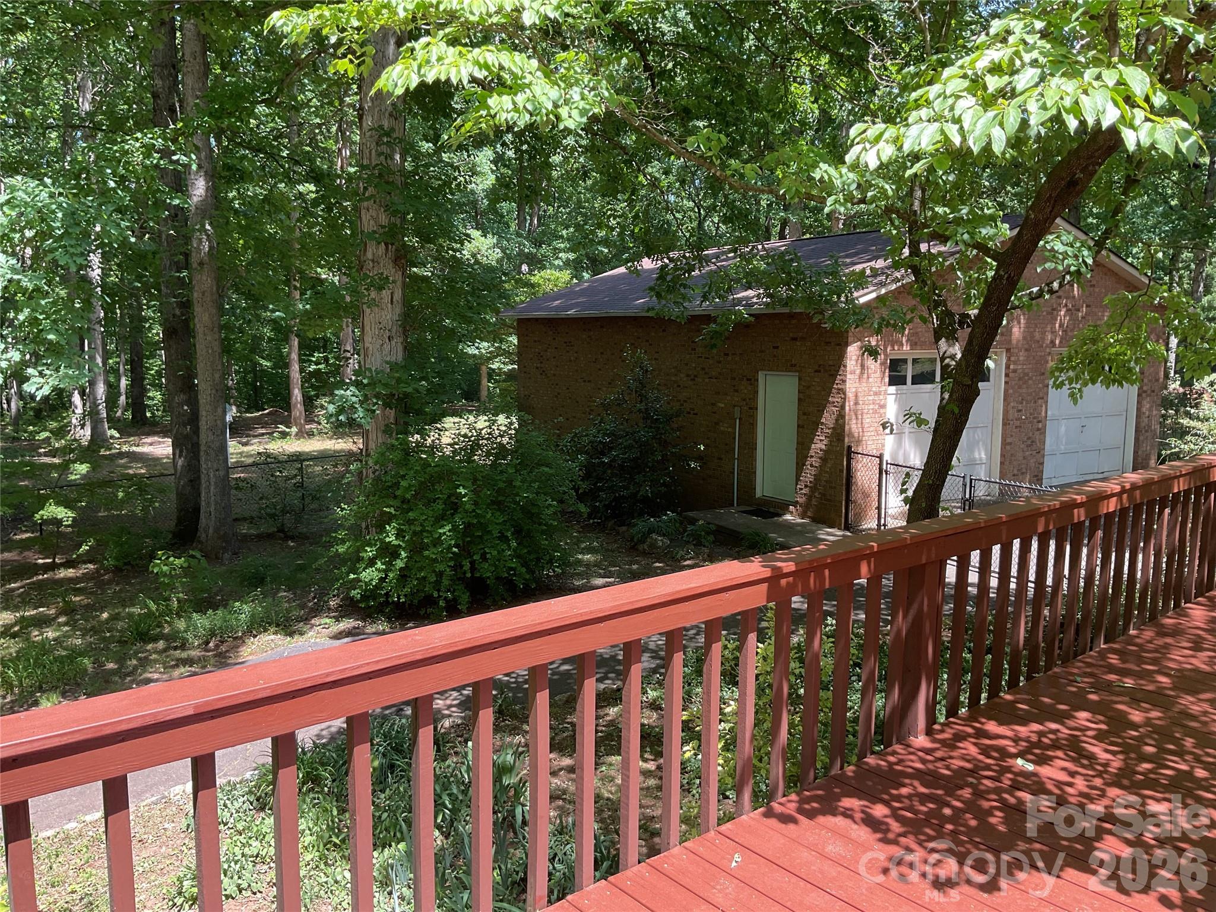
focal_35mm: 29
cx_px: 608
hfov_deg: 61.7
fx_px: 1019
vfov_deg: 48.2
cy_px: 456
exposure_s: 1/130
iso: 16
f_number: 1.8
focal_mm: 3
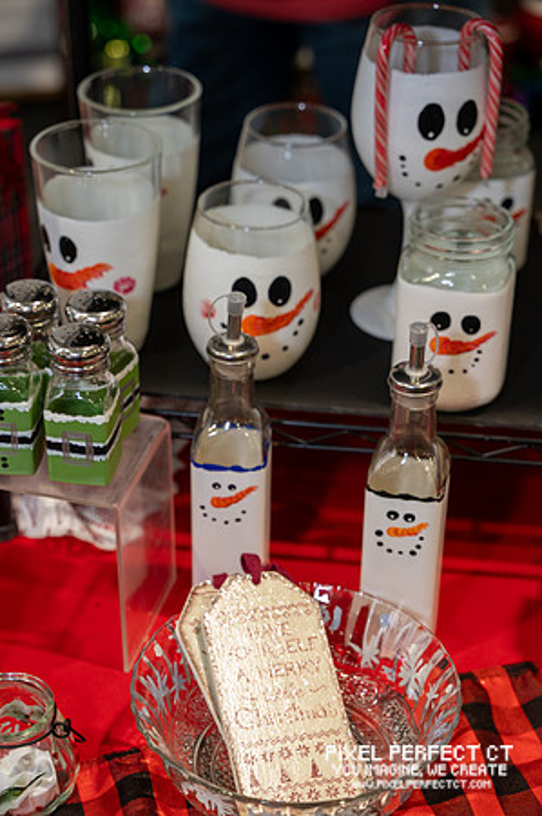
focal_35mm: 63
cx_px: 271
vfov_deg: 31.9
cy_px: 408
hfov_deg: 21.5
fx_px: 1426
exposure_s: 1/60
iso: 560
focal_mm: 63
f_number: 4
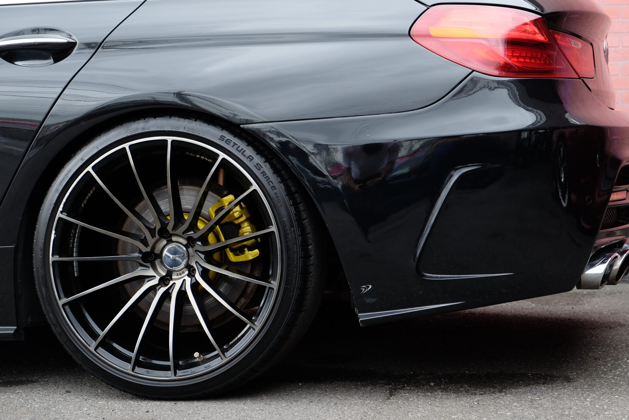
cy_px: 177
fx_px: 1380
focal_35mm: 79
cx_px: 358
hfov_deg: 25.6
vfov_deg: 17.3
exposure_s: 1/140
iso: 400
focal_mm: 44.4
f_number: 4.5
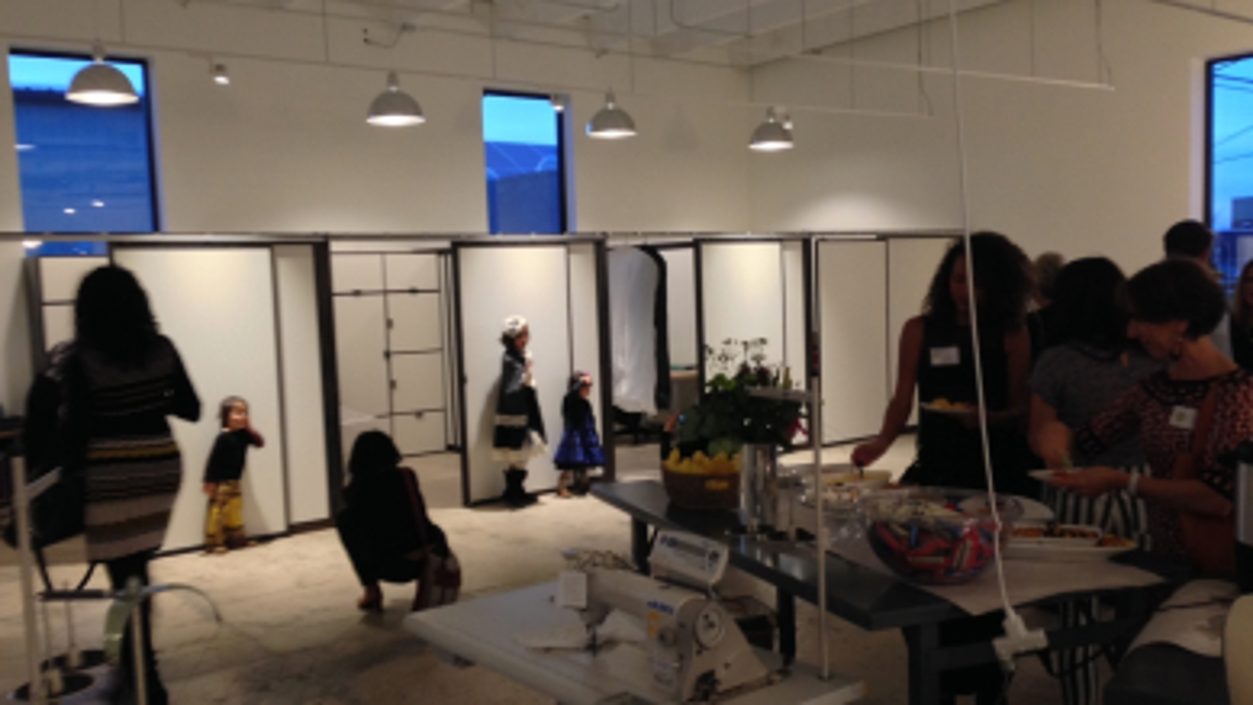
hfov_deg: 54.0
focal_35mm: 37
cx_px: 628
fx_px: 1230
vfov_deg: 32.0
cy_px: 386
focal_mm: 4.12
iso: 125
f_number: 2.4
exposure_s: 1/20
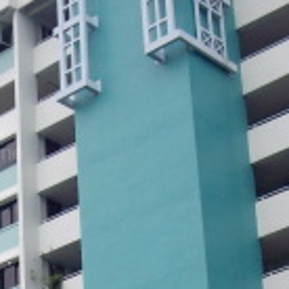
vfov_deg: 13.0
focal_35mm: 130
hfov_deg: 13.4
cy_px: 364
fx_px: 1228
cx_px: 59
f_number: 5.6
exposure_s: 1/125
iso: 80
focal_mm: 6.2
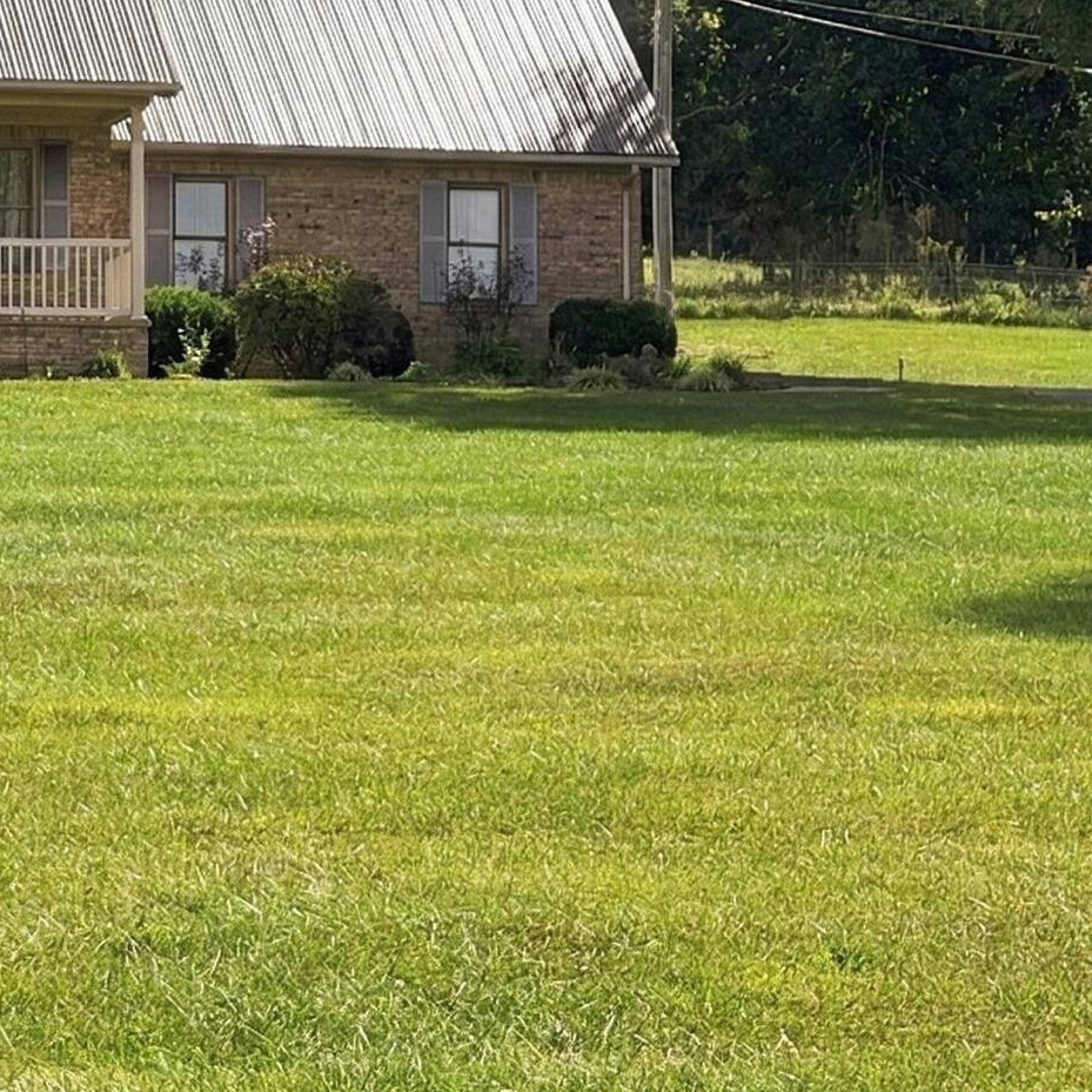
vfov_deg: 12.7
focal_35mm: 137
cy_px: 283
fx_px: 4890
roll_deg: -0.6
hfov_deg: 12.6
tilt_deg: +5.2
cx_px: -56
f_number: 1.8
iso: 64
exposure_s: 1/5587
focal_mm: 6.8
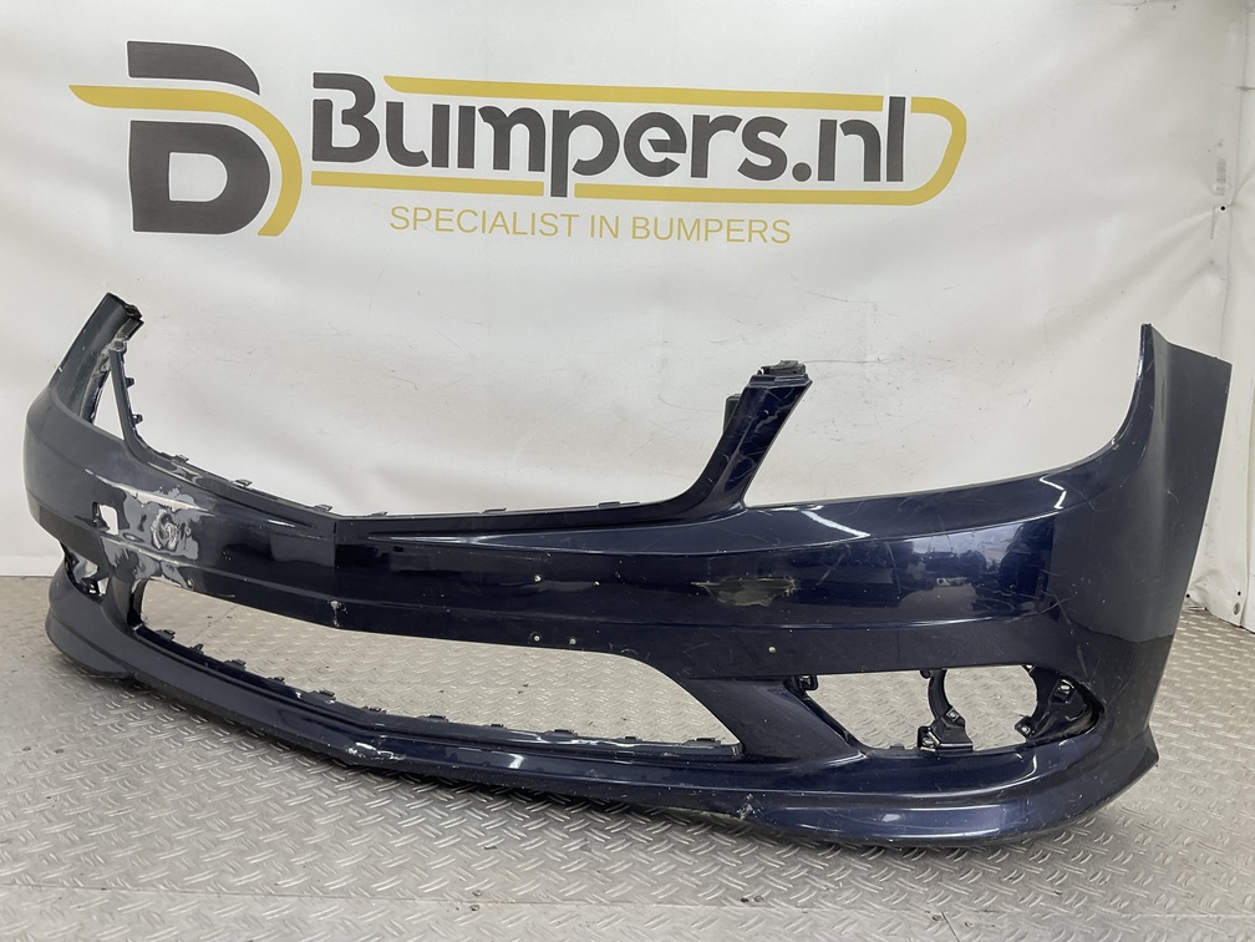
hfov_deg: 61.7
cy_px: 471
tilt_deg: -8.5
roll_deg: -4.1
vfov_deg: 48.2
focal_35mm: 29
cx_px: 628
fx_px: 1051
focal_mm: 3
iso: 16
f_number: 1.8
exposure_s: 1/123
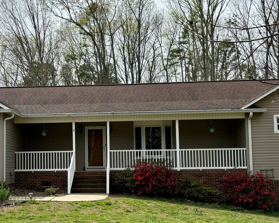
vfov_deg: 29.1
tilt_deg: +4.2
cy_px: 132
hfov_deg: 35.7
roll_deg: +0.6
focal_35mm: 52
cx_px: 95
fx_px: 429
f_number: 1.6
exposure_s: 1/3413
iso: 50
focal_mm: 5.96
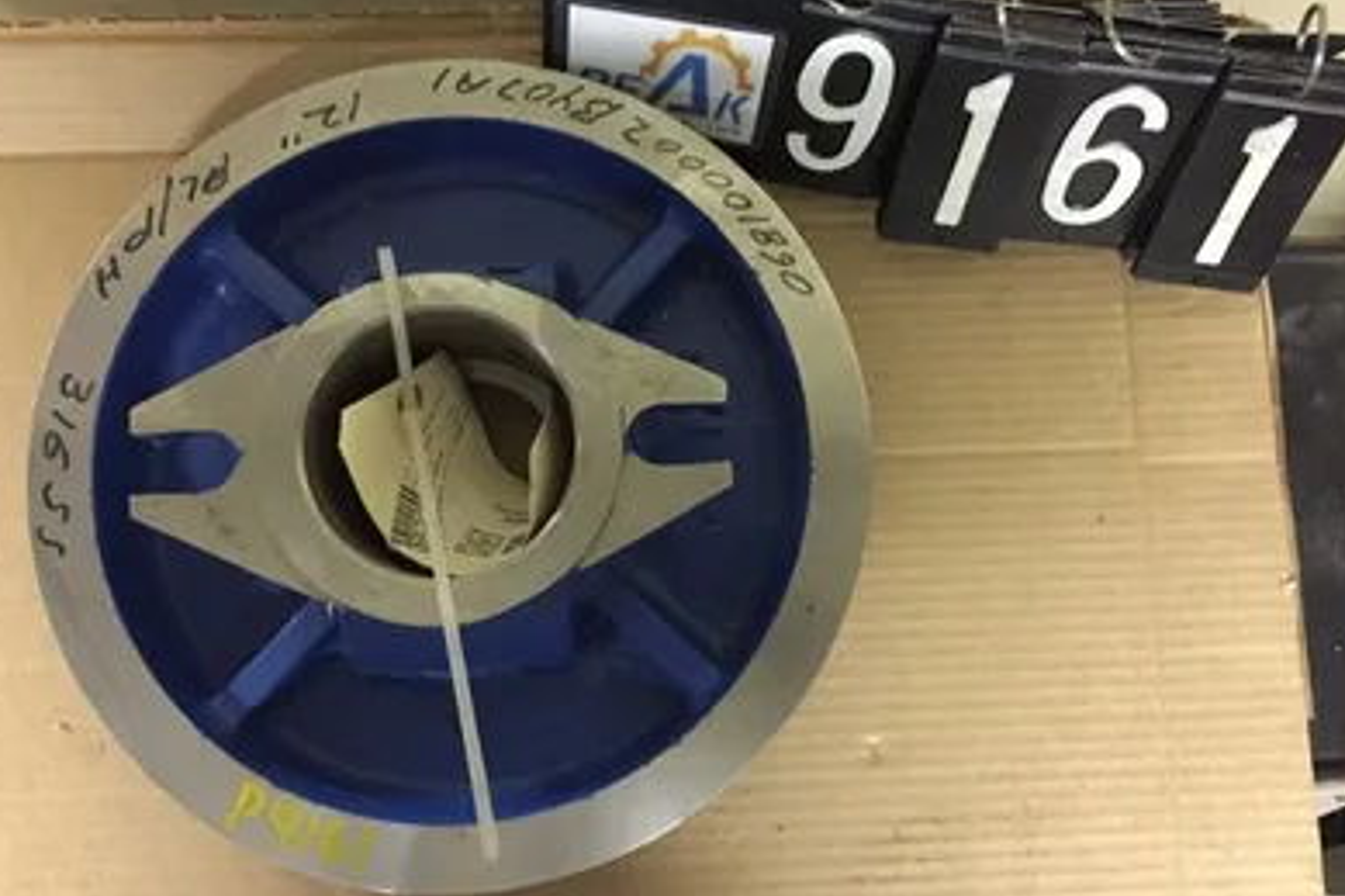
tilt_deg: -80.8
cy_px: 422
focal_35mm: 31
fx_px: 1158
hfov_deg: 60.3
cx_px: 667
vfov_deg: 42.3
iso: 500
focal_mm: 4.15
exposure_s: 1/15
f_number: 2.2
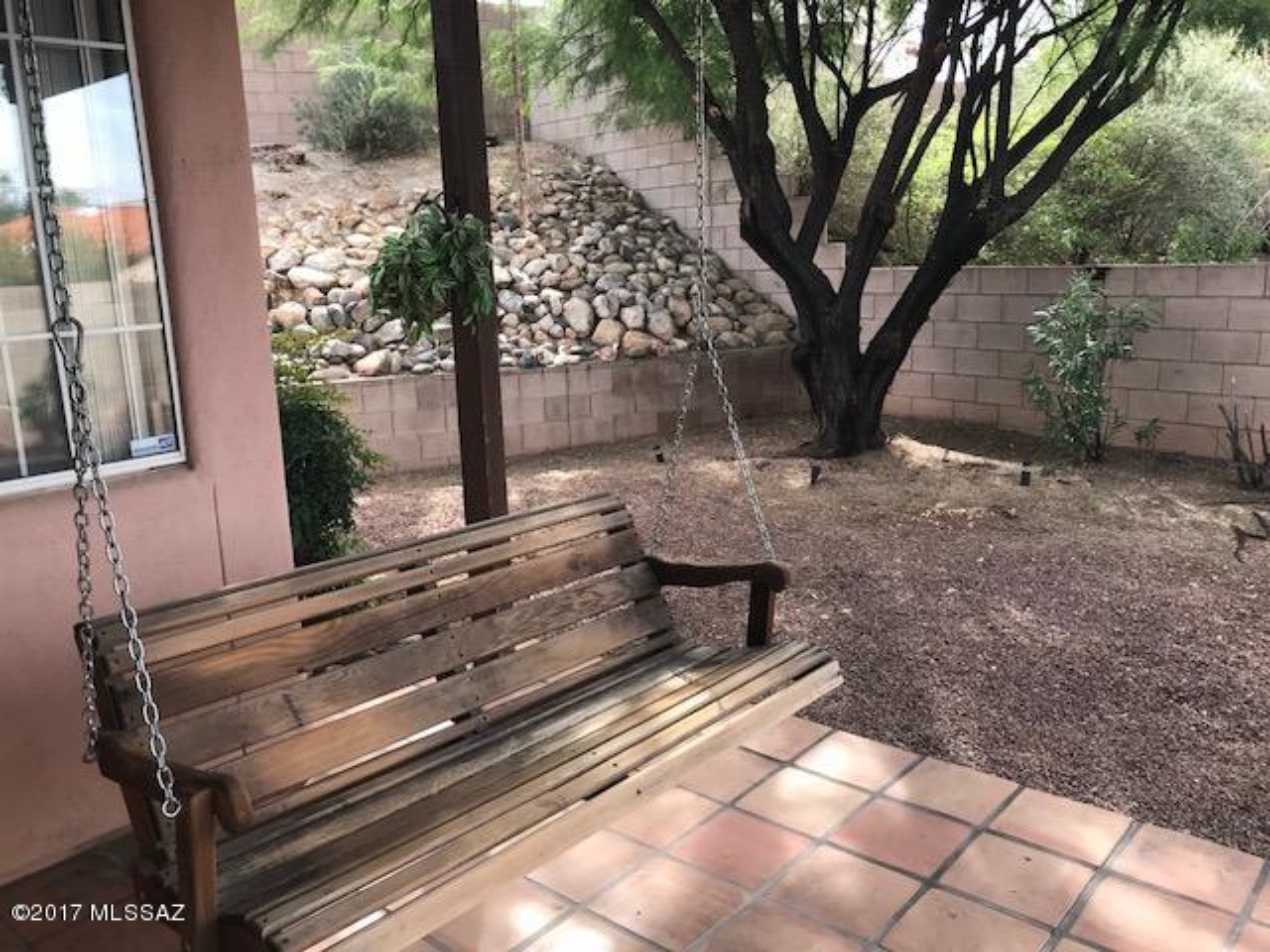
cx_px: 635
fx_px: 1027
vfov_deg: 49.7
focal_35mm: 28
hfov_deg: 63.4
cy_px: 476
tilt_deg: -12.9
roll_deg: +2.2
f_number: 1.8
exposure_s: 1/204
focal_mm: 3.99
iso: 20
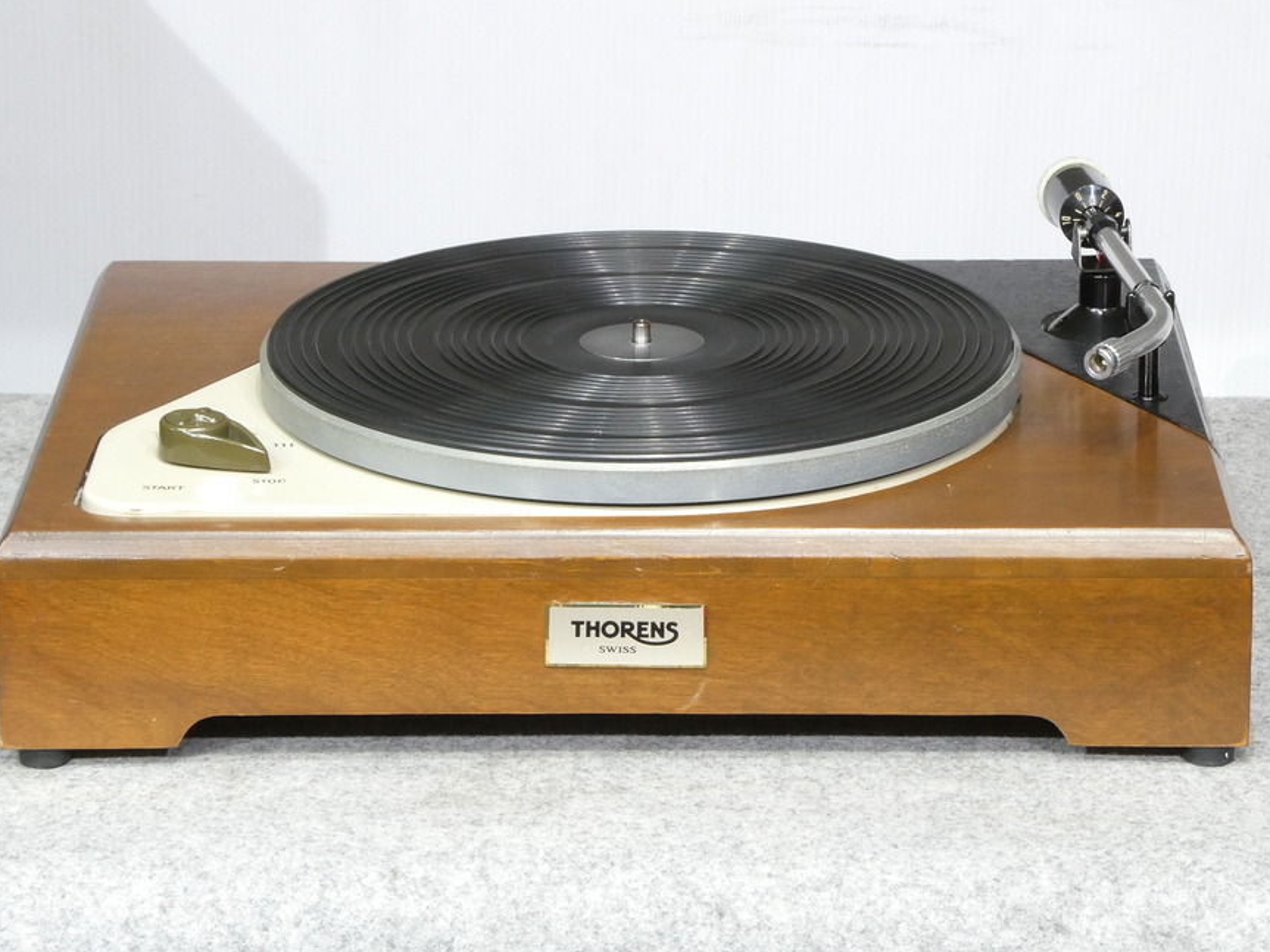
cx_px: 627
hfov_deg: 14.3
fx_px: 5062
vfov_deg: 10.7
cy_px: 472
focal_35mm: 138
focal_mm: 22.3
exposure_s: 1/4
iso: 400
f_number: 6.3
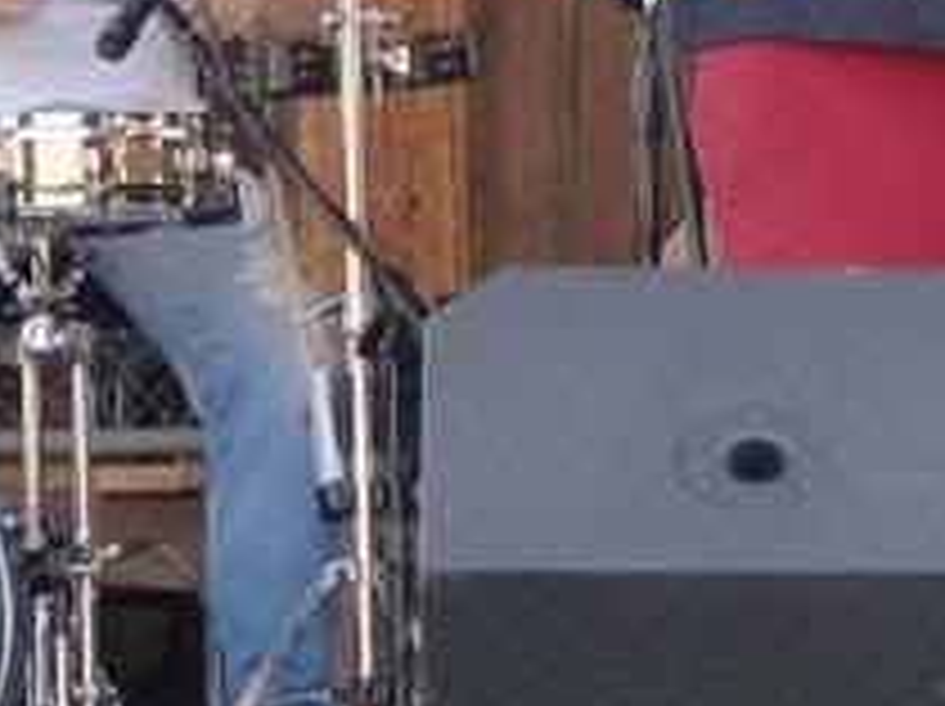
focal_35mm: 361
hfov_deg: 5.5
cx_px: 162
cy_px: -139
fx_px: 9844
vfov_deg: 4.1
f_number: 4.2
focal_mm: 13.1
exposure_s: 1/80
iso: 80
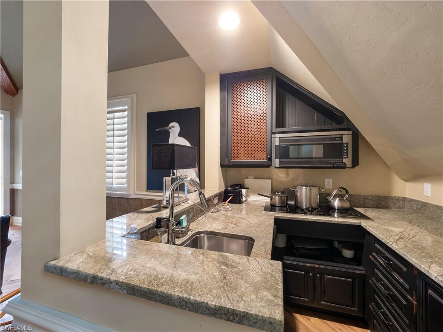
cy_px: 166
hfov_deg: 102.1
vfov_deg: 85.7
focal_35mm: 14
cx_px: 222
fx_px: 179
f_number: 7.1
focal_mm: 7
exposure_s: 1.6
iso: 200
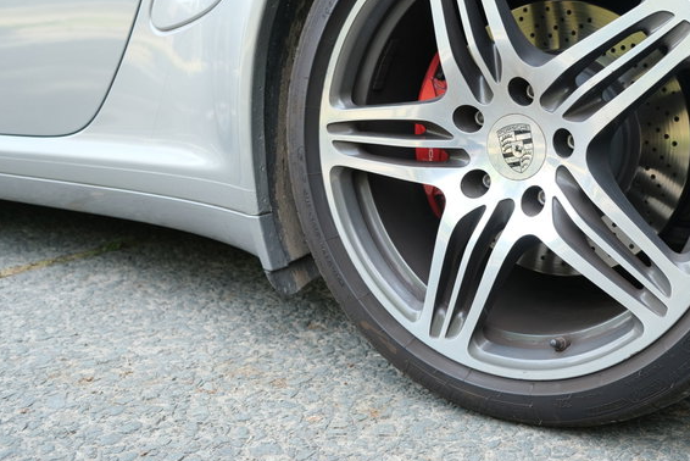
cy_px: 154
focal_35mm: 42
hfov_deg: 45.6
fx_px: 805
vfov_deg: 31.7
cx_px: 464
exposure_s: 1/200
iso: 320
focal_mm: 20.5
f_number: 3.2
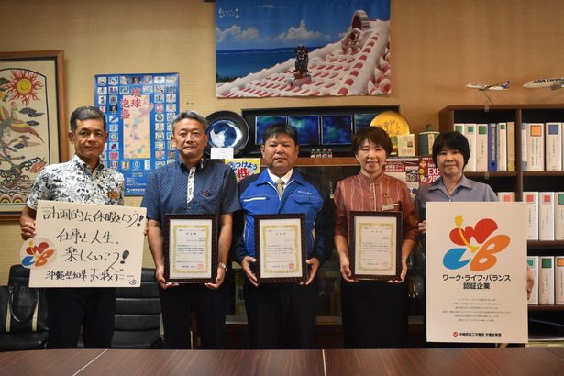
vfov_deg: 35.5
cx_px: 282
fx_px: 587
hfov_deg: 51.3
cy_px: 188
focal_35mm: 38
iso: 3200
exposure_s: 1/125
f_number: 5.6
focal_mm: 25
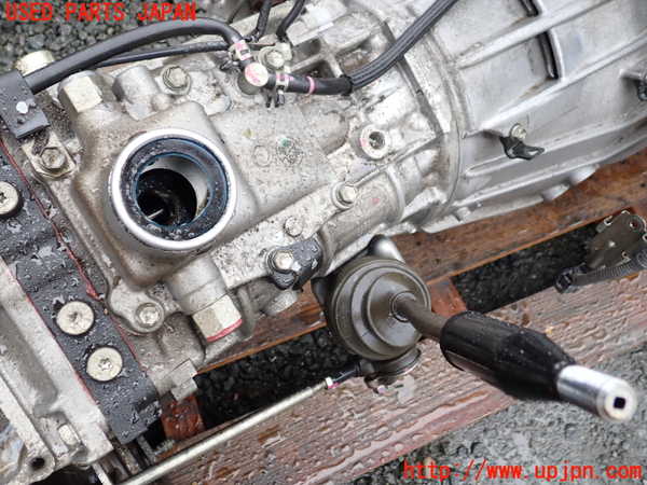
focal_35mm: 30
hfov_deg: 60.0
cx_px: 324
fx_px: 561
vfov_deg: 46.8
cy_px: 242
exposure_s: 1/80
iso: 100
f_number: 2.3
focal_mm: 5.4
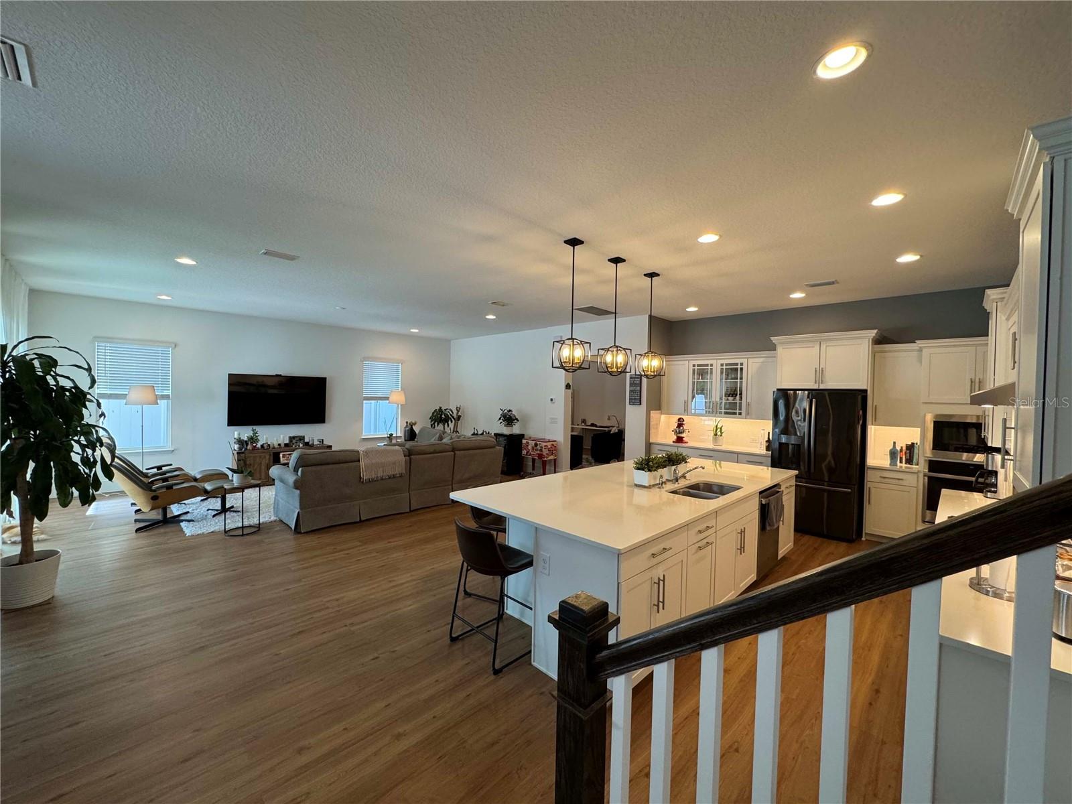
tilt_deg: -1.8
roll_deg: -1.5
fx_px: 434
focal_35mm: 14
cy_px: 402
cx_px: 536
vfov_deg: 85.7
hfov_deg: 102.1
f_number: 2.2
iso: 200
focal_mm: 2.22
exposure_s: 1/120
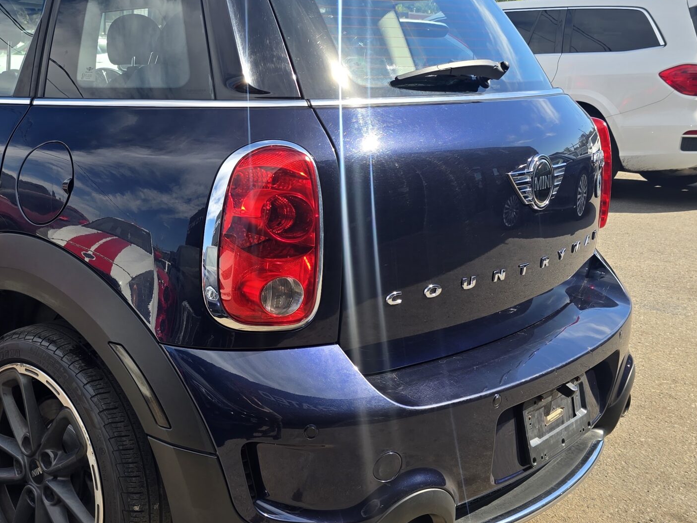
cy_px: 209
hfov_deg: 41.5
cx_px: 79
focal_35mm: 42
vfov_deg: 34.2
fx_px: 846
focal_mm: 6.3
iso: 12
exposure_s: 1/350
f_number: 1.7
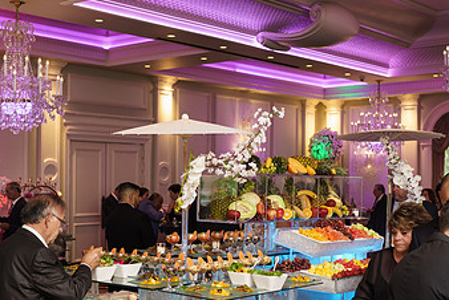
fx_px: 749
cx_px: 190
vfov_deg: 22.6
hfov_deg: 33.3
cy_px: 190
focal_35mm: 60
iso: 640
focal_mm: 35
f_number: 2.5
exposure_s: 1/125
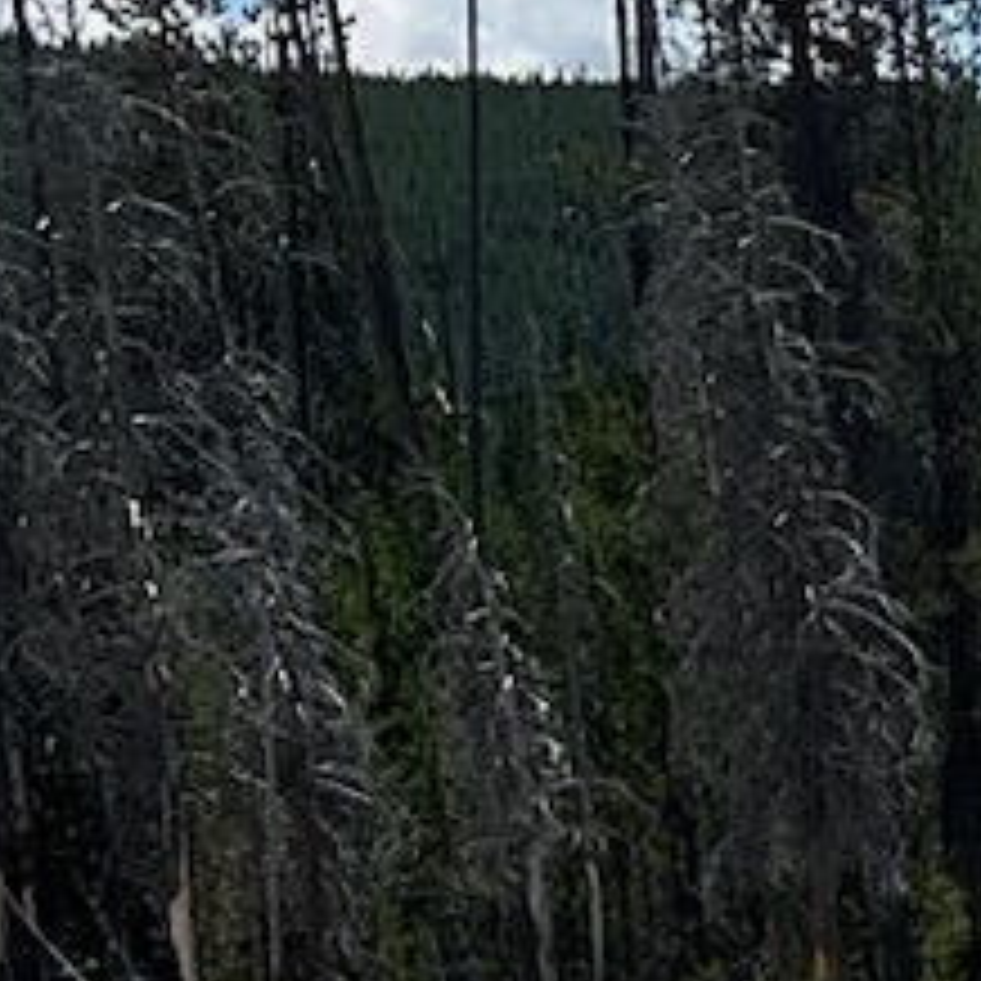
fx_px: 6925
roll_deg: +0.6
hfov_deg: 7.0
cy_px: 1966
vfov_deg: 7.8
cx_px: 3290
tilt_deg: -11.3
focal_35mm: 216
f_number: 1.5
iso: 50
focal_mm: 5.7
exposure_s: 1/6211
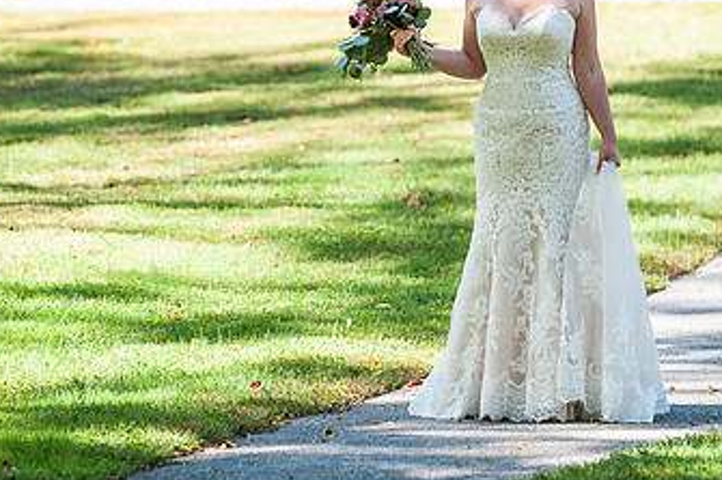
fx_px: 4510
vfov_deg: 6.1
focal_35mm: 225
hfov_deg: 9.2
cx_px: 386
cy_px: 142
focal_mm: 130
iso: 400
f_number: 2.8
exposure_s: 1/1000
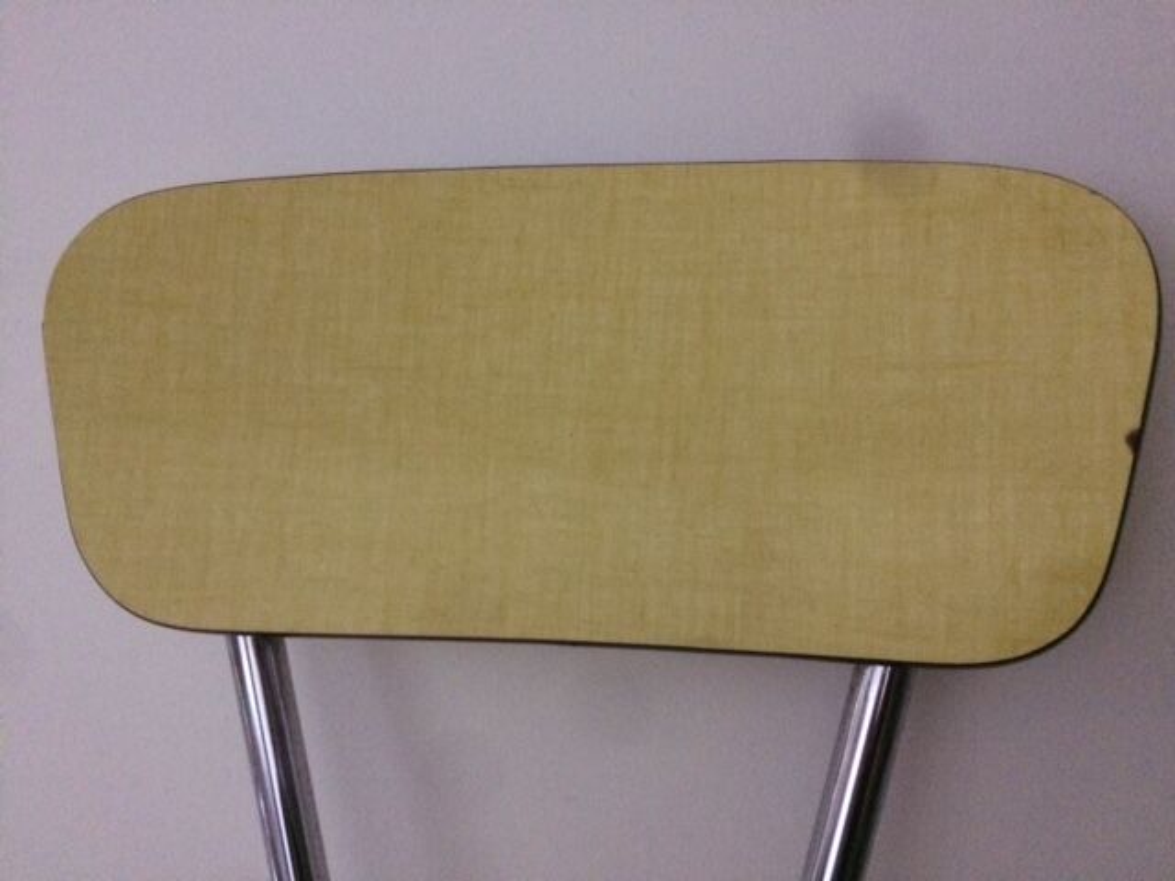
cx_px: 588
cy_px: 440
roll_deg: +0.5
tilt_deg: -6.3
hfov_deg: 61.7
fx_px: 984
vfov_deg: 48.2
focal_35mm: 29
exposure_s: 1/17
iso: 500
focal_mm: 4.15
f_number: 2.2
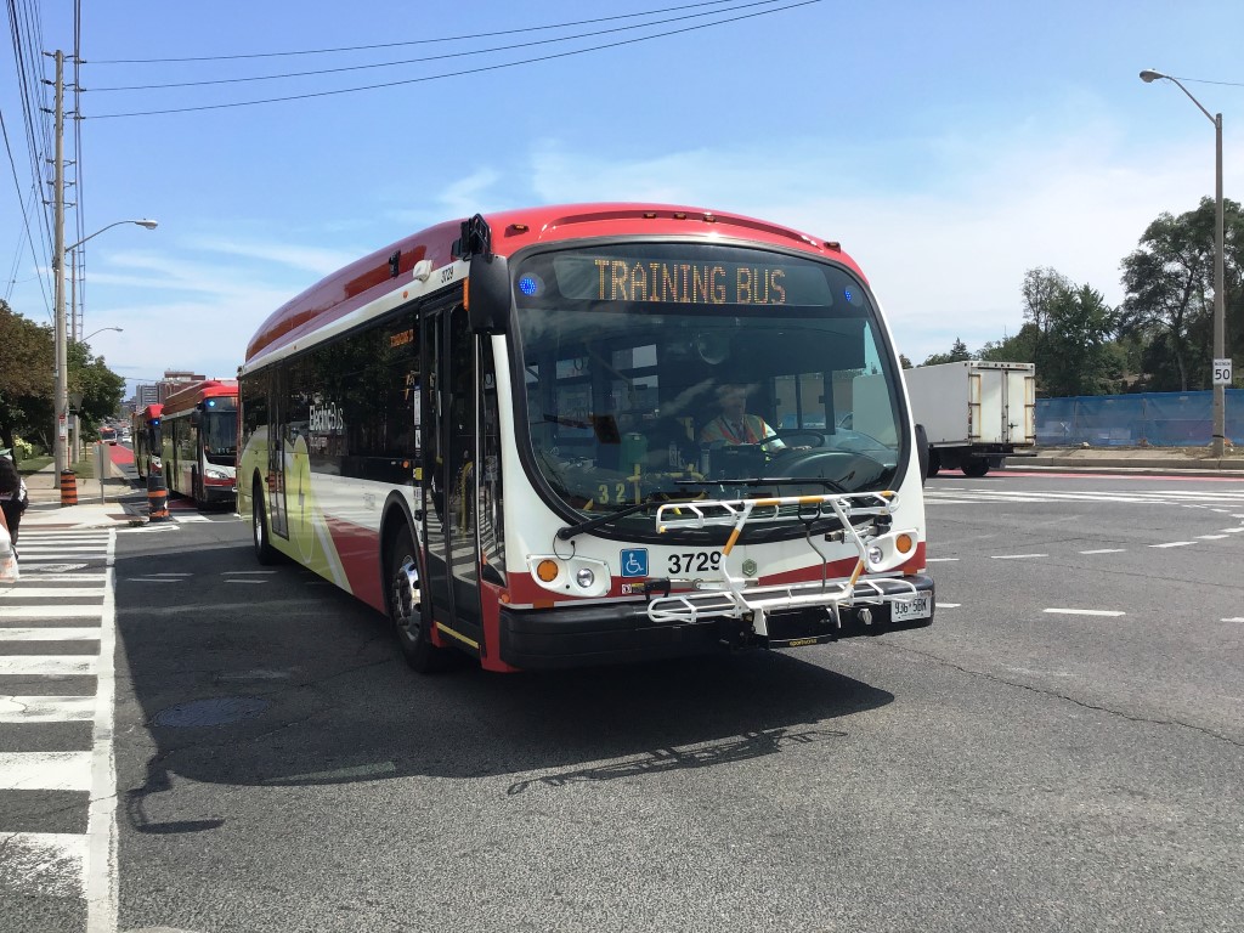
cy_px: 466
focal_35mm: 31
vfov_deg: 45.4
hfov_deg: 58.4
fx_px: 1114
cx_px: 622
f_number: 2.4
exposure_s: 1/1664
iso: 25
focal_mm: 3.3
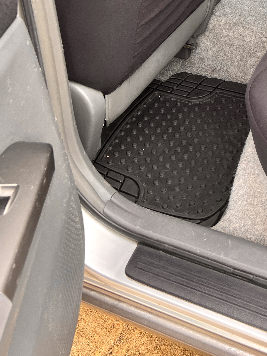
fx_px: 638
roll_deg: +1.9
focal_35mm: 62
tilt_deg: -25.0
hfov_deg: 22.4
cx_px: 287
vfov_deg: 27.7
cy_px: -63
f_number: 1.5
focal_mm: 5.7
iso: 50
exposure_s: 1/181
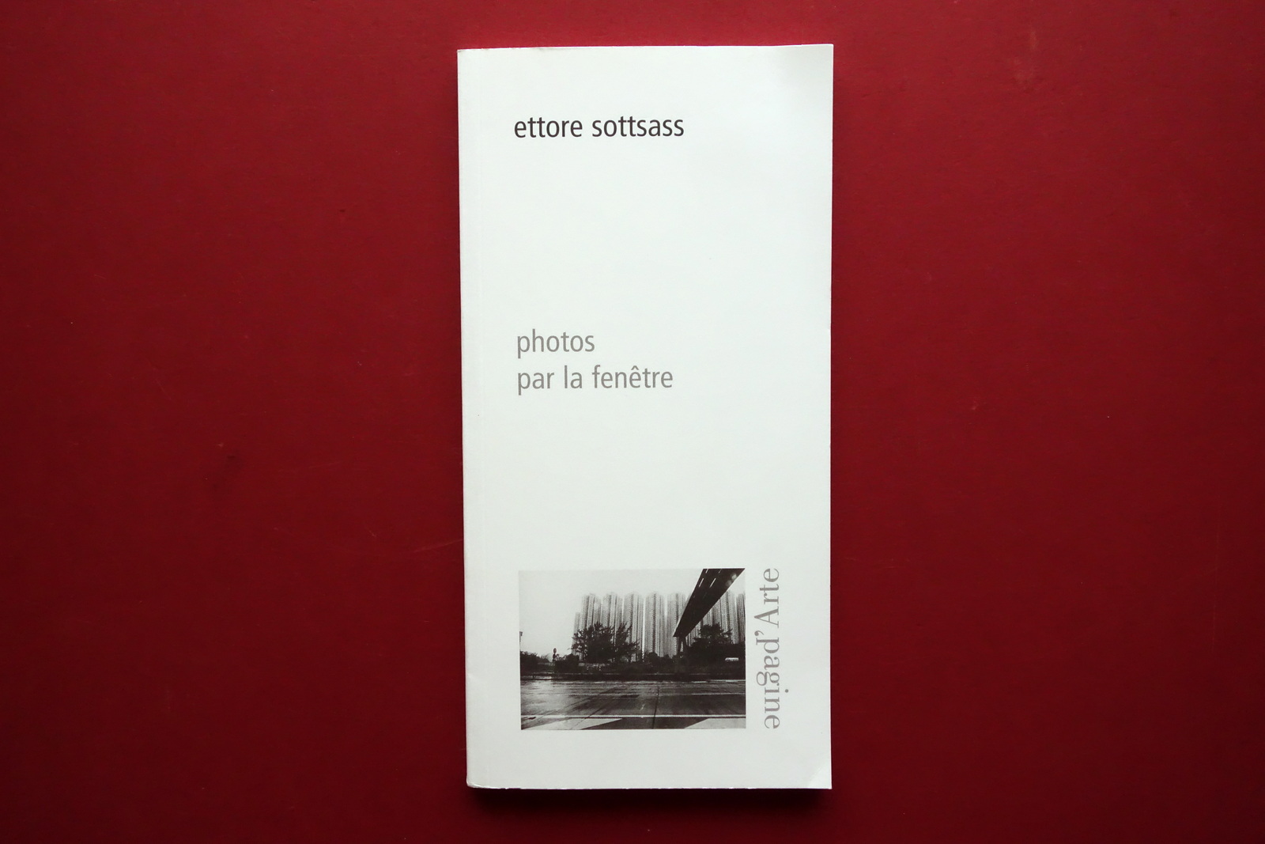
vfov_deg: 46.4
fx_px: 984
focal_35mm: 28
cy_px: 422
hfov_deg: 65.5
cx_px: 632
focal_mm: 10.4
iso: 1600
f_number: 3.2
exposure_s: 1/100
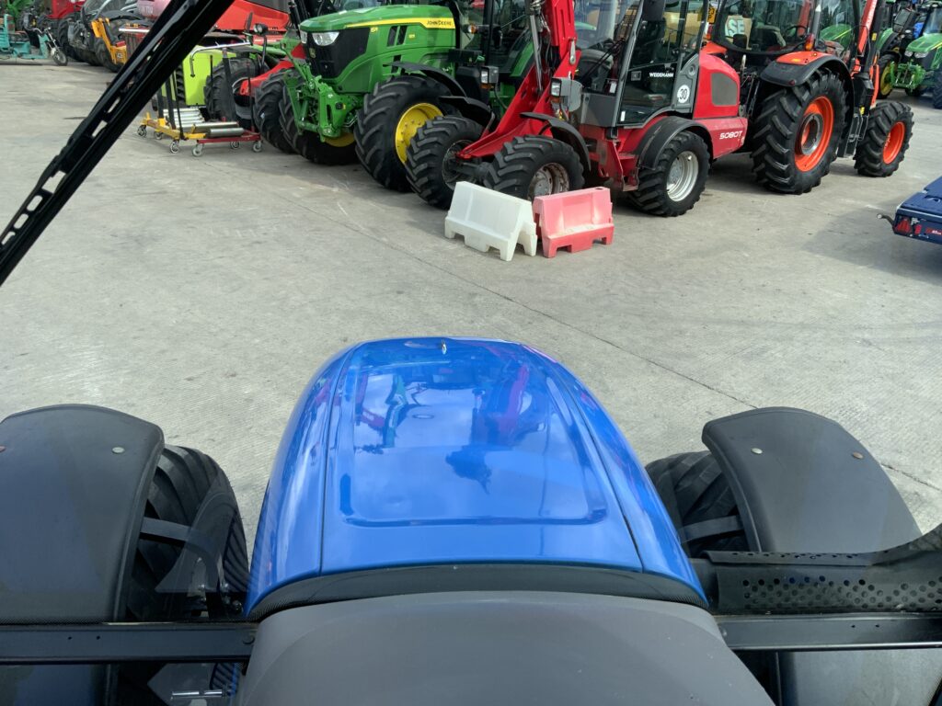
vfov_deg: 48.2
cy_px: 353
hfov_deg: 61.7
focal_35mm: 29
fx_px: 789
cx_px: 471
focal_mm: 3
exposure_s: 1/540
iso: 16
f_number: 1.8
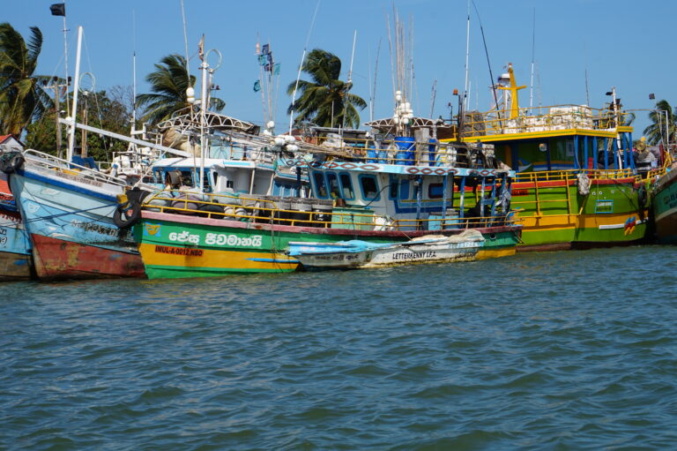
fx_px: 1550
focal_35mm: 82
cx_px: 338
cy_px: 226
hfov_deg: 24.6
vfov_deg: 16.5
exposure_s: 1/160
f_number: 14
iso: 100
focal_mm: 55
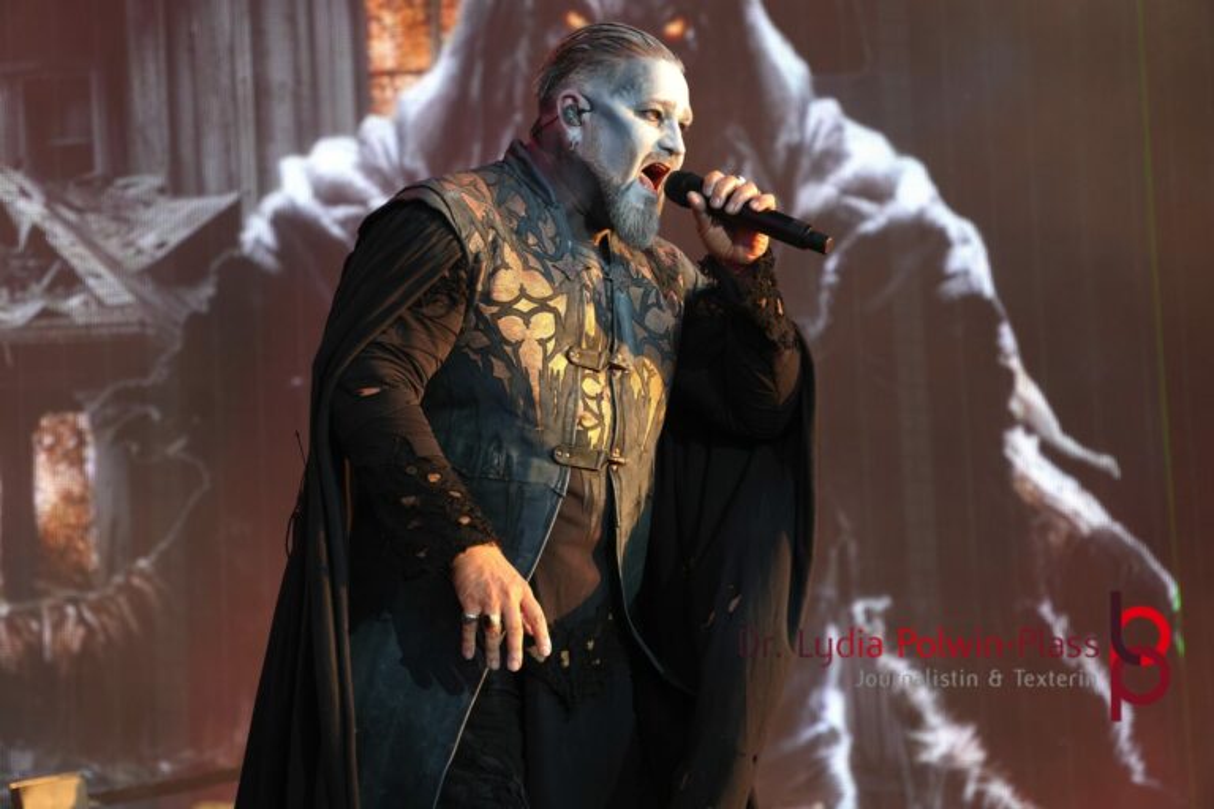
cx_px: 607
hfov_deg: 10.4
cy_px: 404
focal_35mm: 198
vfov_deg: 6.9
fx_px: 6676
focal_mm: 132
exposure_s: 1/250
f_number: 5.6
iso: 640
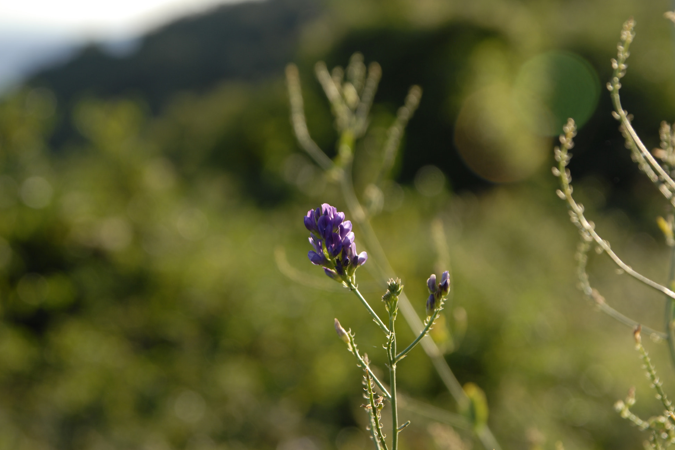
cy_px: 235
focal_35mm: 111
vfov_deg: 12.3
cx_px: 331
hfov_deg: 18.4
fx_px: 2081
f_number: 6.3
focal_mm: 70
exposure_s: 1/100
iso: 100
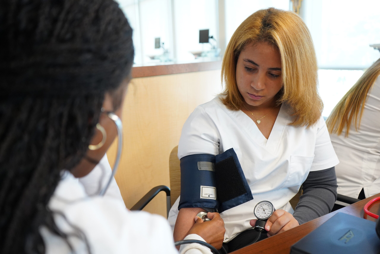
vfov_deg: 41.1
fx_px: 338
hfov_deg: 58.7
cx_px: 190
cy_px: 127
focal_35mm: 32
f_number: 4
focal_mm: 32
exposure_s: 1/125
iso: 3200
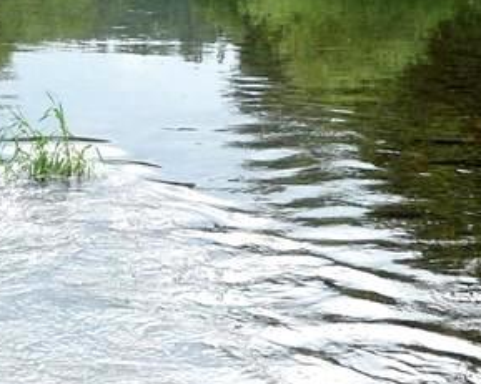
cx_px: 268
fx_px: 1380
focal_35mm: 97
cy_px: -15
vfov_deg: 15.5
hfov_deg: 19.8
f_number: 3.3
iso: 100
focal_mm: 4.7
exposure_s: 1/160
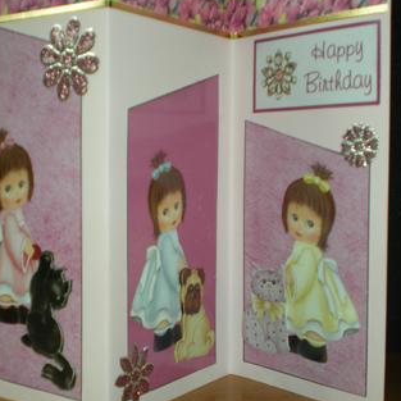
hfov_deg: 30.3
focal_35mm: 56
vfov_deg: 30.6
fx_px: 734
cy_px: 210
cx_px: 135
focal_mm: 7.4
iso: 64
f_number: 3.5
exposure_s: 1/30
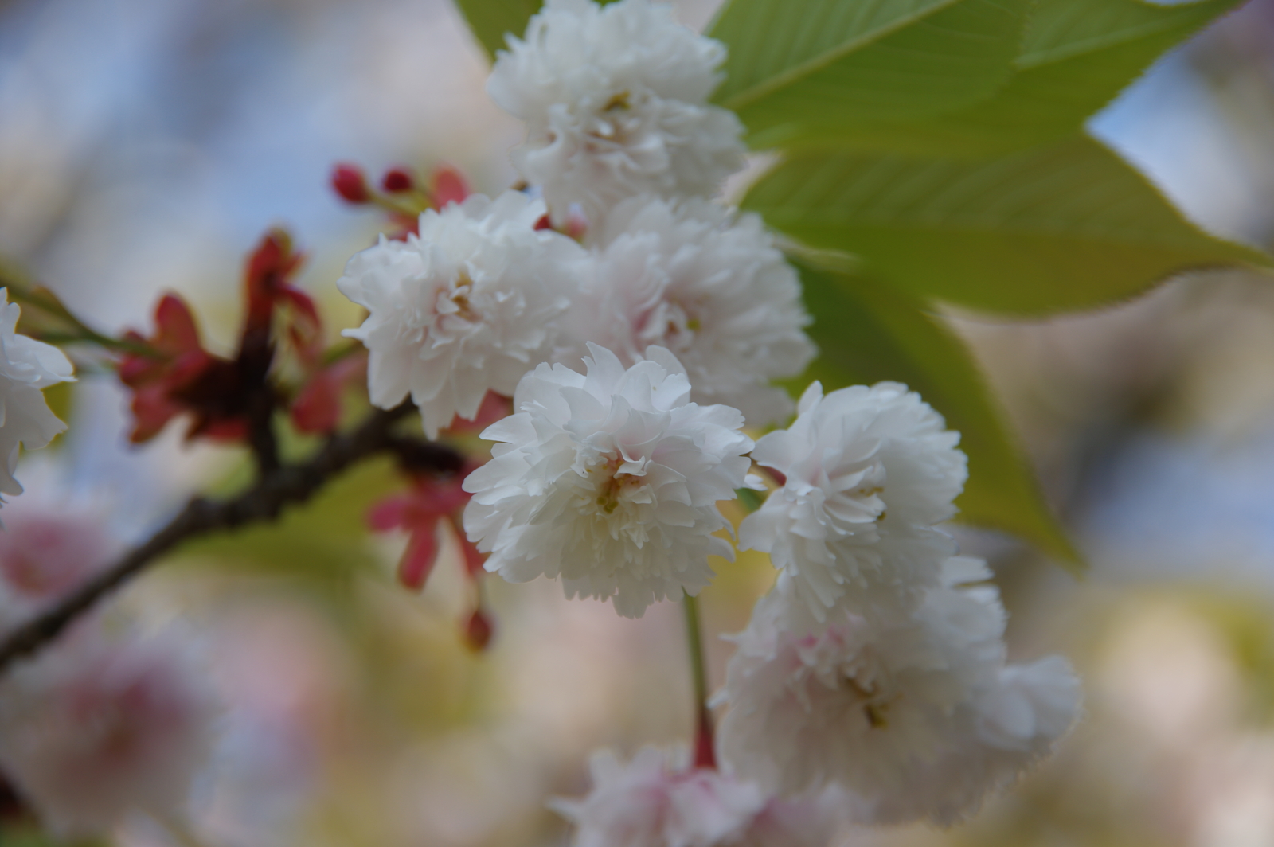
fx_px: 7143
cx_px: 637
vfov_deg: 6.8
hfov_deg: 10.2
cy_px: 424
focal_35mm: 202
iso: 100
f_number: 5.6
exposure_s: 1/250
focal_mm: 135
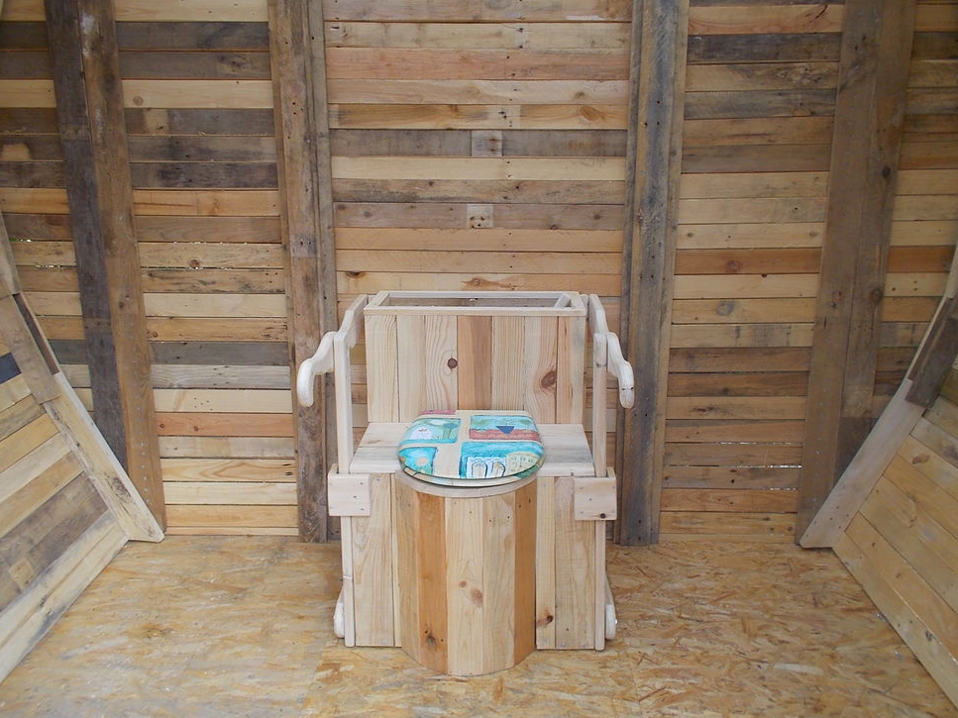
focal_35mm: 30
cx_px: 470
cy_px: 367
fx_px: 830
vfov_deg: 46.8
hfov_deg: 60.0
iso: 80
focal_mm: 4.1
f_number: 3.3
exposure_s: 1/80
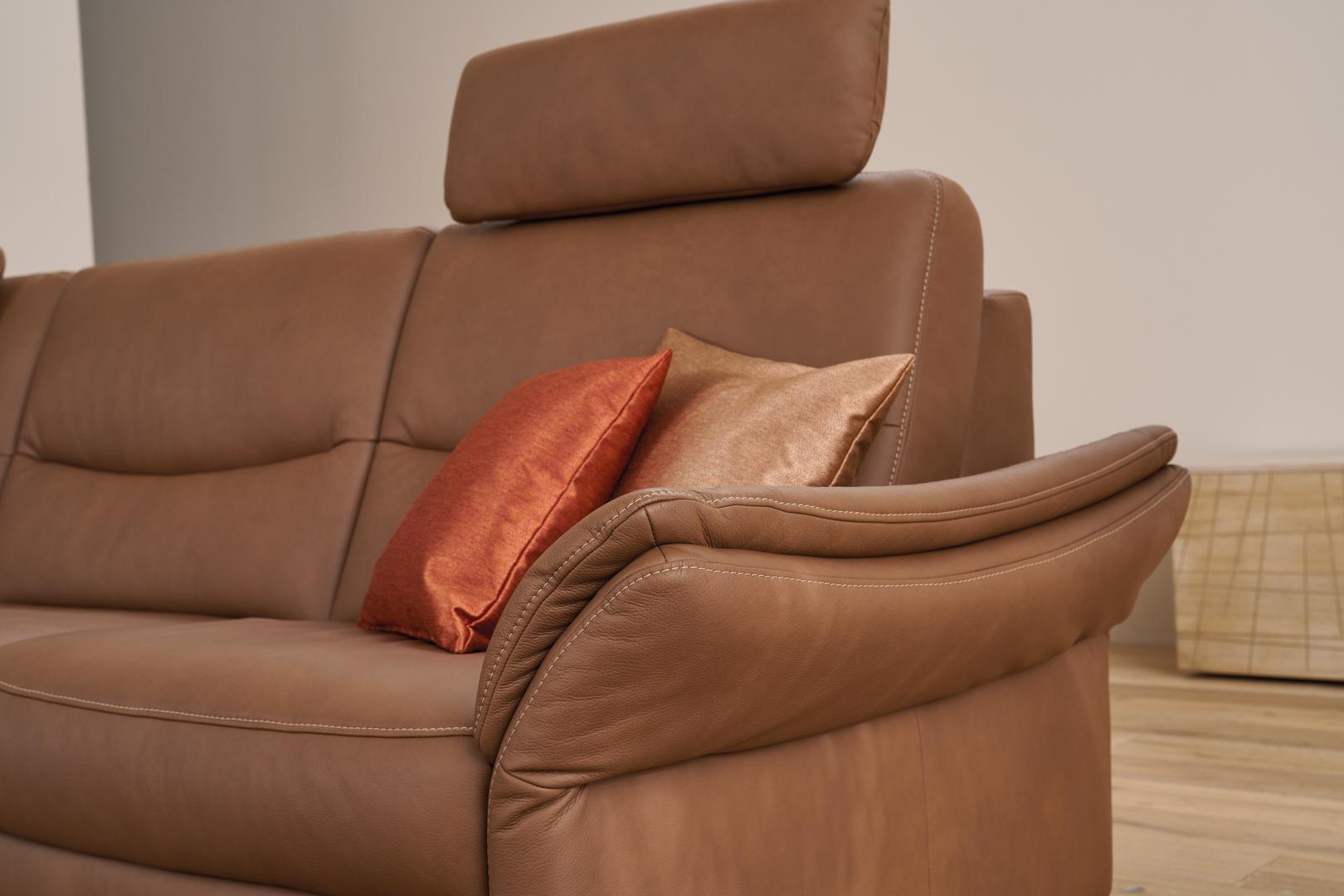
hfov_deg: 39.6
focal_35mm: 50
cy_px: 448
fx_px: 1867
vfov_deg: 27.0
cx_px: 672
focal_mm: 50
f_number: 8
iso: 160
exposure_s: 1/80
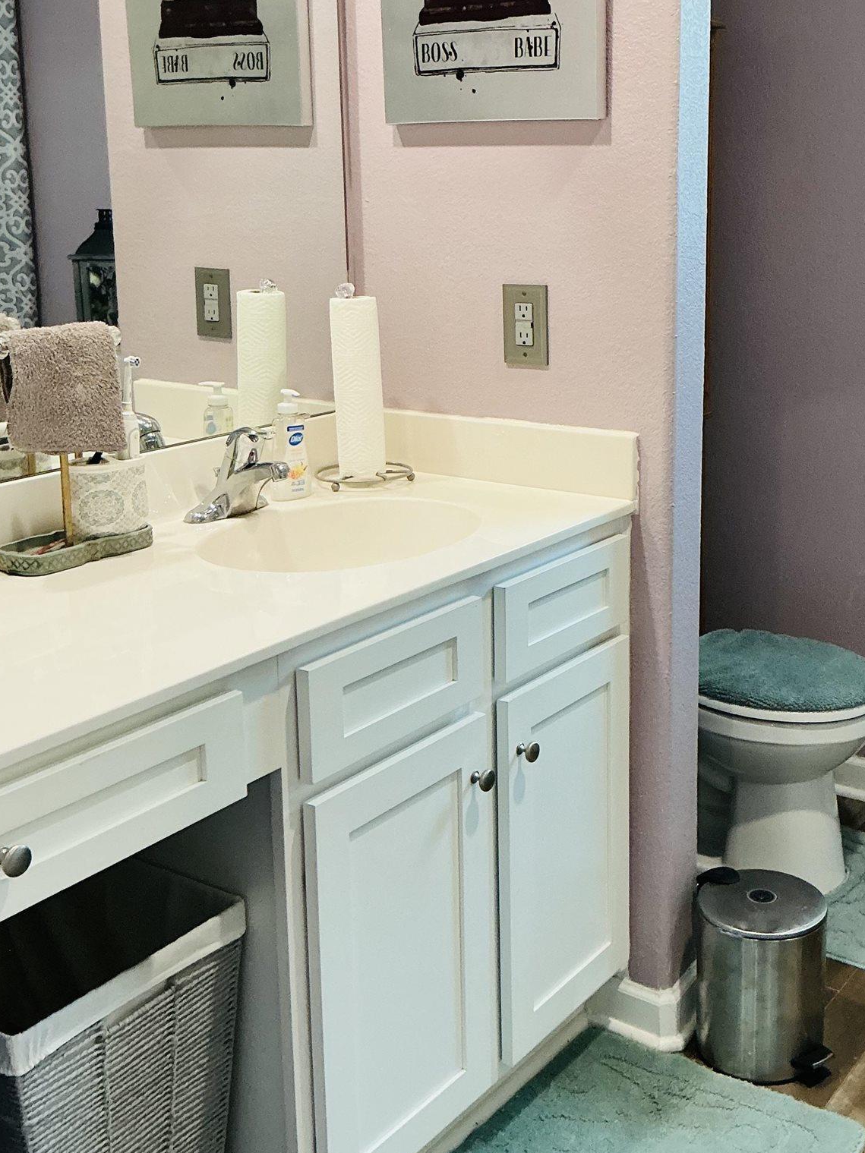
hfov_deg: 32.6
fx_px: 1466
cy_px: 448
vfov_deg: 42.7
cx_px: 564
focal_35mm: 44
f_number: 1.8
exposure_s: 1/60
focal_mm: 3
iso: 125
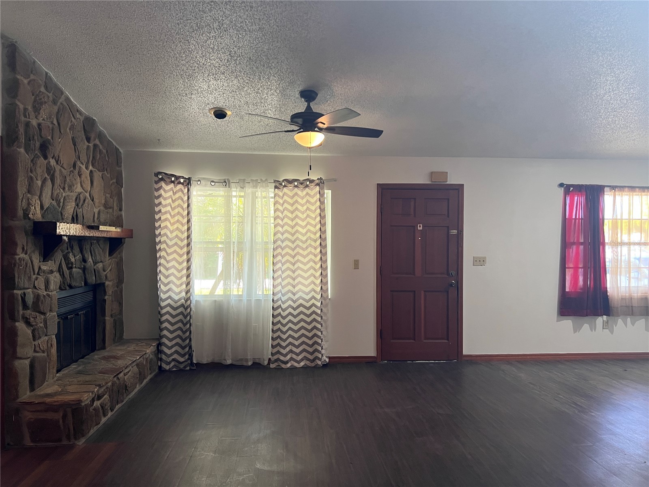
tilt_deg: -1.3
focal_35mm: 26
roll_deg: +0.1
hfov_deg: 67.3
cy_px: 244
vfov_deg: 53.1
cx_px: 324
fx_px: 487
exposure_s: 1/60
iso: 125
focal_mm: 5.7
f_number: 1.5
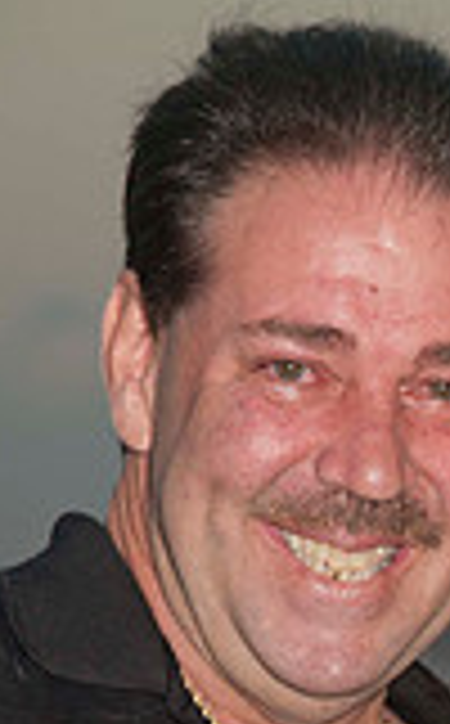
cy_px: 720
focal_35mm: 479
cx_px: 583
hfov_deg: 2.7
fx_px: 9441
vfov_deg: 4.4
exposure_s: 1/80
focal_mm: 112
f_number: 5.6
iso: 100
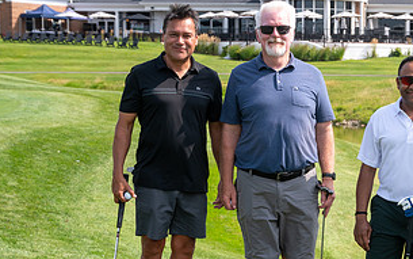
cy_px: 198
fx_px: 1025
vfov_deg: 14.3
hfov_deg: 22.1
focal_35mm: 91
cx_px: 386
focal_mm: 47
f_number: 6.3
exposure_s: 1/1000
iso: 250
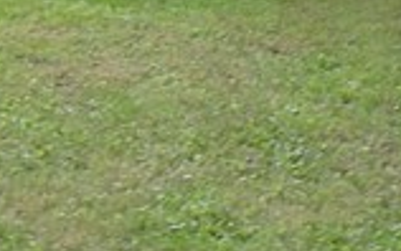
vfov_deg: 4.3
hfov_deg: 6.7
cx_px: -607
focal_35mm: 295
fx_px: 3226
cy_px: -454
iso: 100
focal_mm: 7.7
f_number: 3.4
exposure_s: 1/50
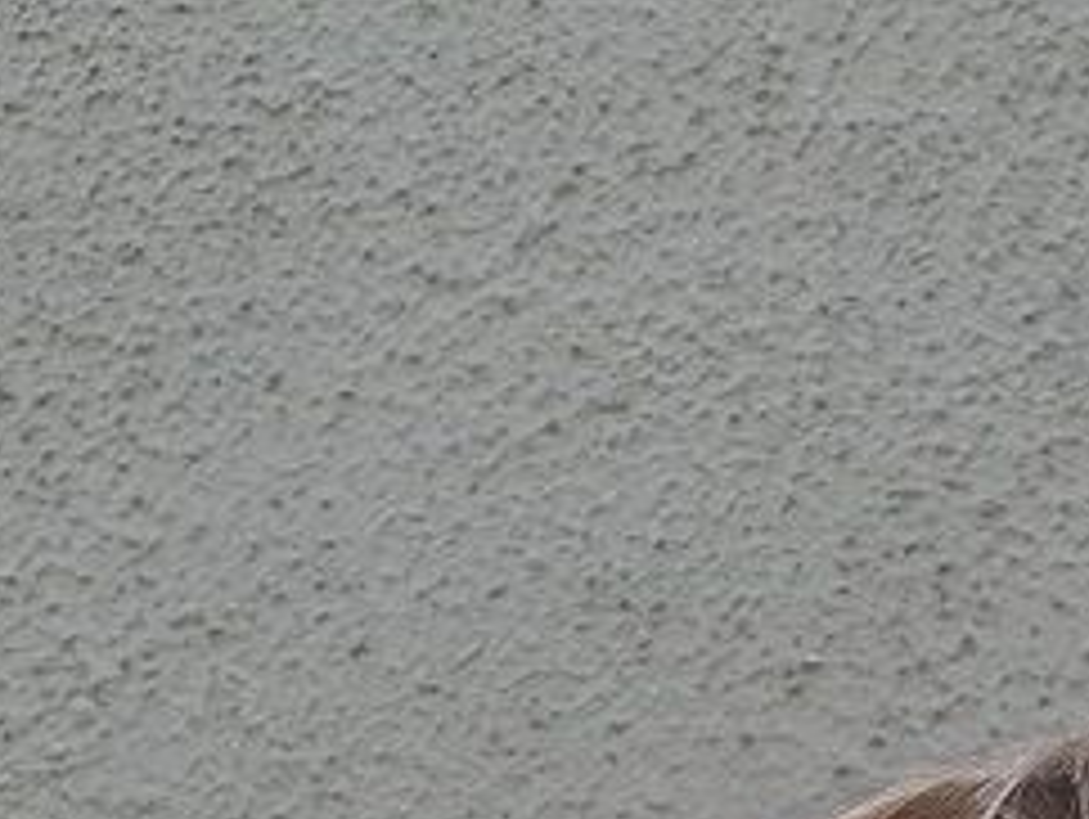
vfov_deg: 9.9
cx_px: 1323
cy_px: 2034
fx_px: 4094
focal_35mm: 130
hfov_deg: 14.6
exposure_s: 1/254
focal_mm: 4.3
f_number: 1.5
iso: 40
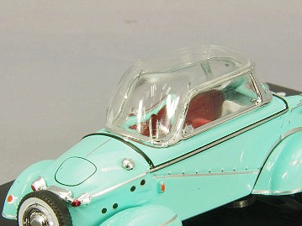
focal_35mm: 192
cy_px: 154
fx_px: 1675
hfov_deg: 10.3
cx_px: 168
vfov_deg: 7.7
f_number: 32
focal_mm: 75
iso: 400
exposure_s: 1/1.25
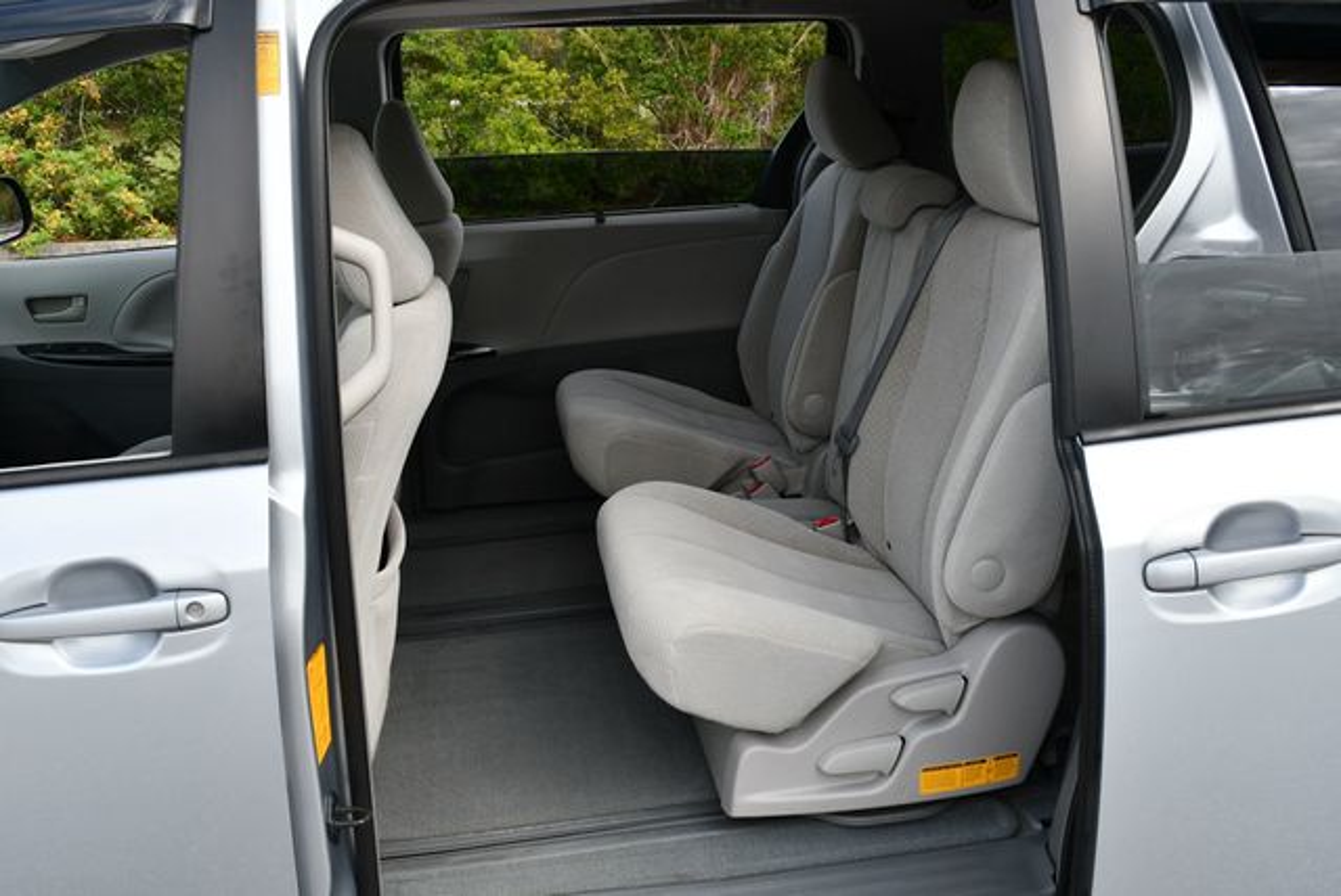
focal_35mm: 36
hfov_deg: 53.1
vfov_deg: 36.9
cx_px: 670
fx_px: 1342
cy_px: 448
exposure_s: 1/250
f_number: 5.6
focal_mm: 18
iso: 200
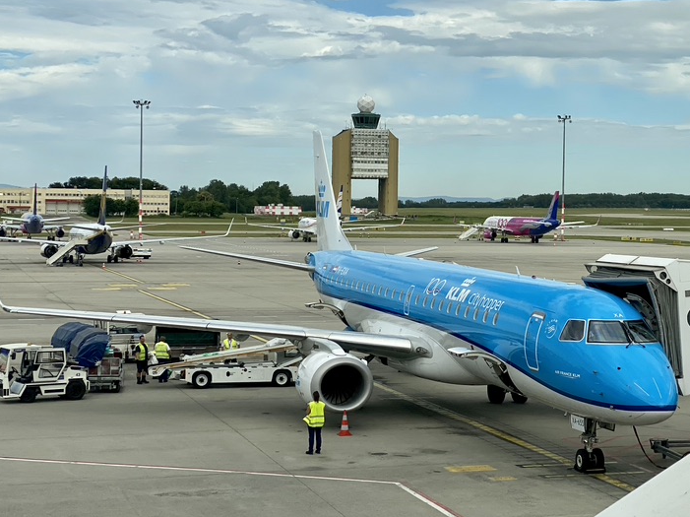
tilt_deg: -0.1
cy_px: 220
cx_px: 453
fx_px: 1514
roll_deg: -1.0
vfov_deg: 19.4
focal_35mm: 76
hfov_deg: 25.6
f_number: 2
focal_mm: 6
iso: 20
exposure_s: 1/1653
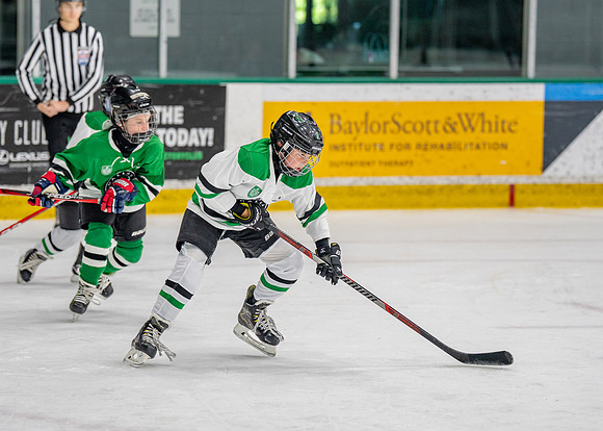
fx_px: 2732
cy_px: 202
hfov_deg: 12.6
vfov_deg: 9.0
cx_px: 250
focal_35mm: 160
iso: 1000
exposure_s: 1/1600
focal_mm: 125
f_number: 2.8
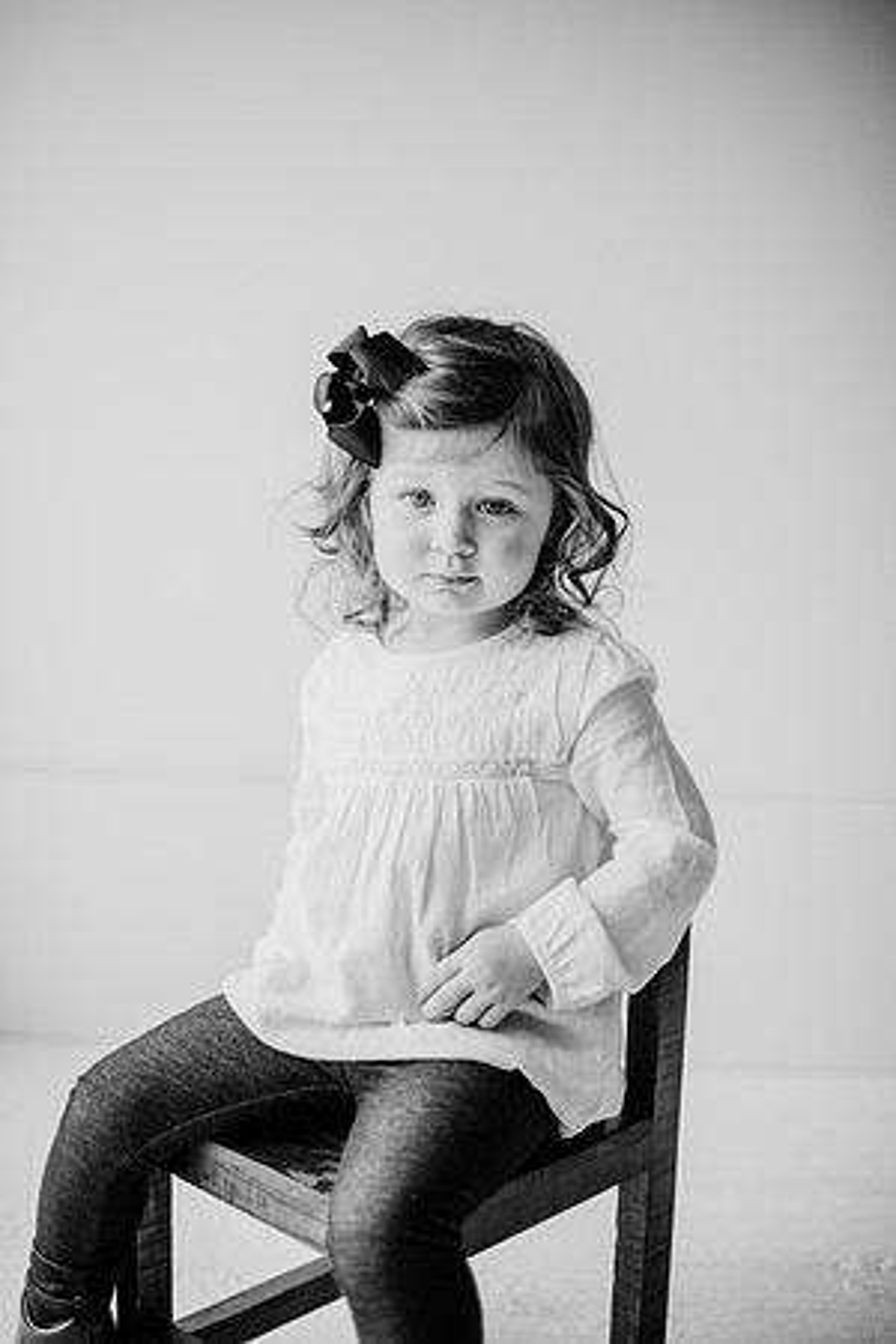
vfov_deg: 39.6
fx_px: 1867
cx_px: 448
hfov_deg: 27.0
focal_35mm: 50
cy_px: 672
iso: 400
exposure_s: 1/1000
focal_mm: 50
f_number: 1.8
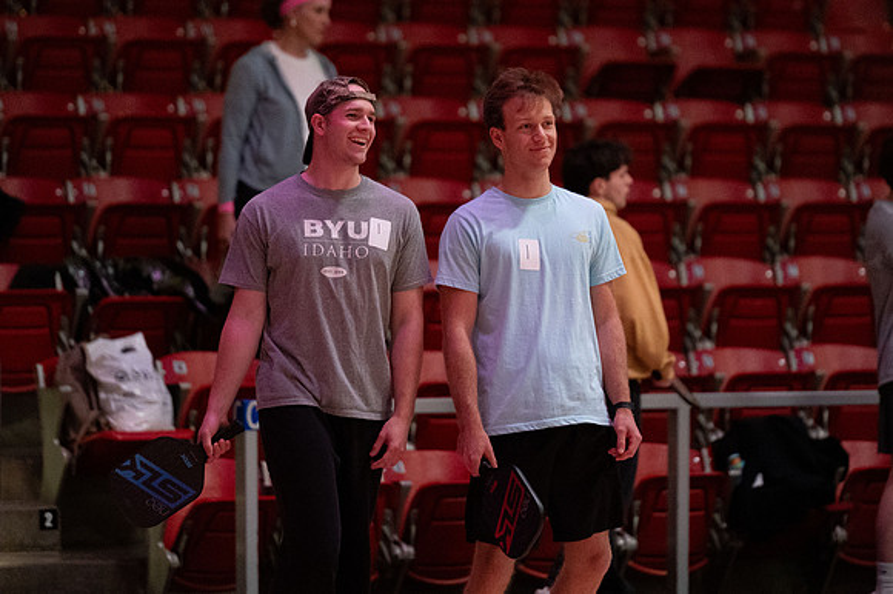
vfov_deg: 5.8
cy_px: 274
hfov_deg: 8.8
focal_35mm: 235
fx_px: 5833
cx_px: 467
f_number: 2.8
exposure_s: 1/1000
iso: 10000
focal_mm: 200
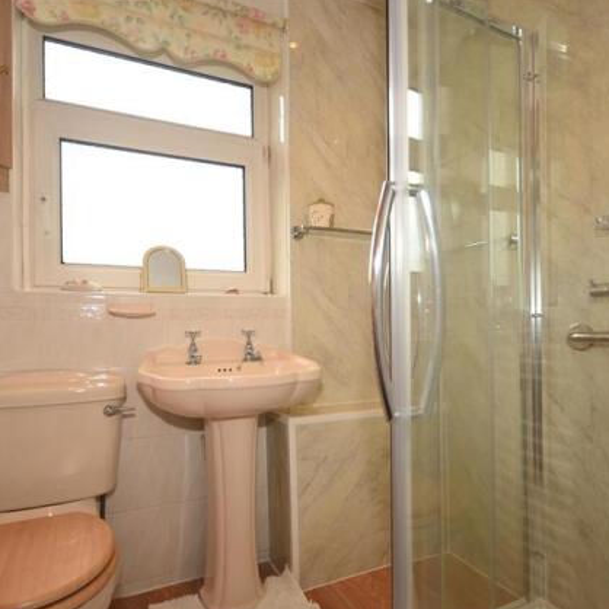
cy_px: 313
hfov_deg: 74.8
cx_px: 290
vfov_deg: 74.8
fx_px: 398
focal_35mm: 20
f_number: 5
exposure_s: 1/125
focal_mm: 10
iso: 200
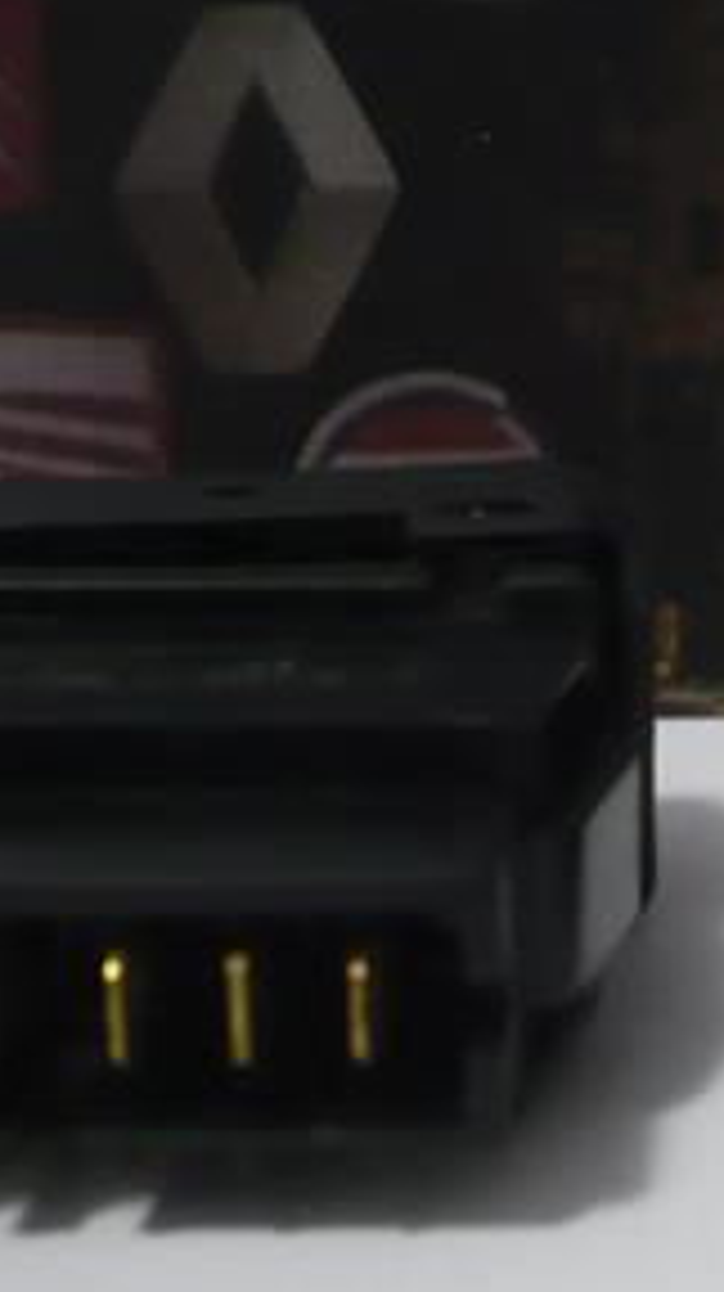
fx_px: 2907
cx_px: 850
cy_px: 482
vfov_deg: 25.0
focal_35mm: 85
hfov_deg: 13.8
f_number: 2.8
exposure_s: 1/6
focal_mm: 5.8
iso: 200
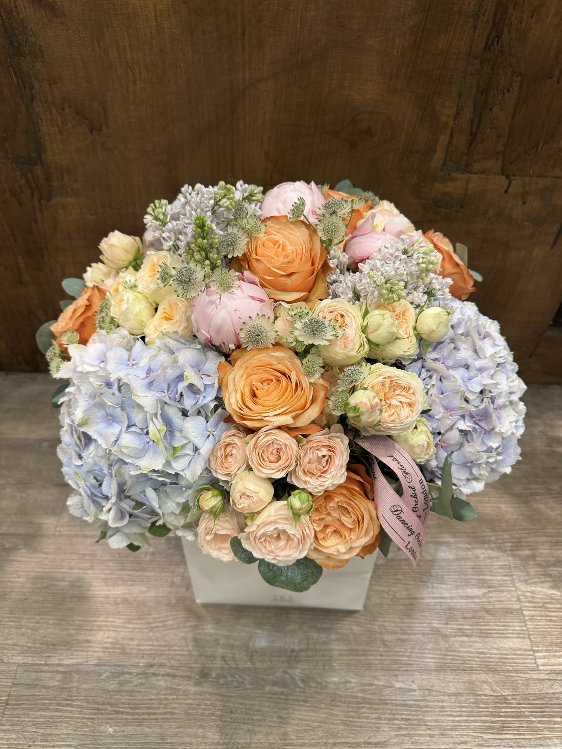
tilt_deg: -47.1
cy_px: 374
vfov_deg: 71.6
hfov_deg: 56.8
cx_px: 281
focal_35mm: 24
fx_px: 520
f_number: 1.78
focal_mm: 6.76
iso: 160
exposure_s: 1/50
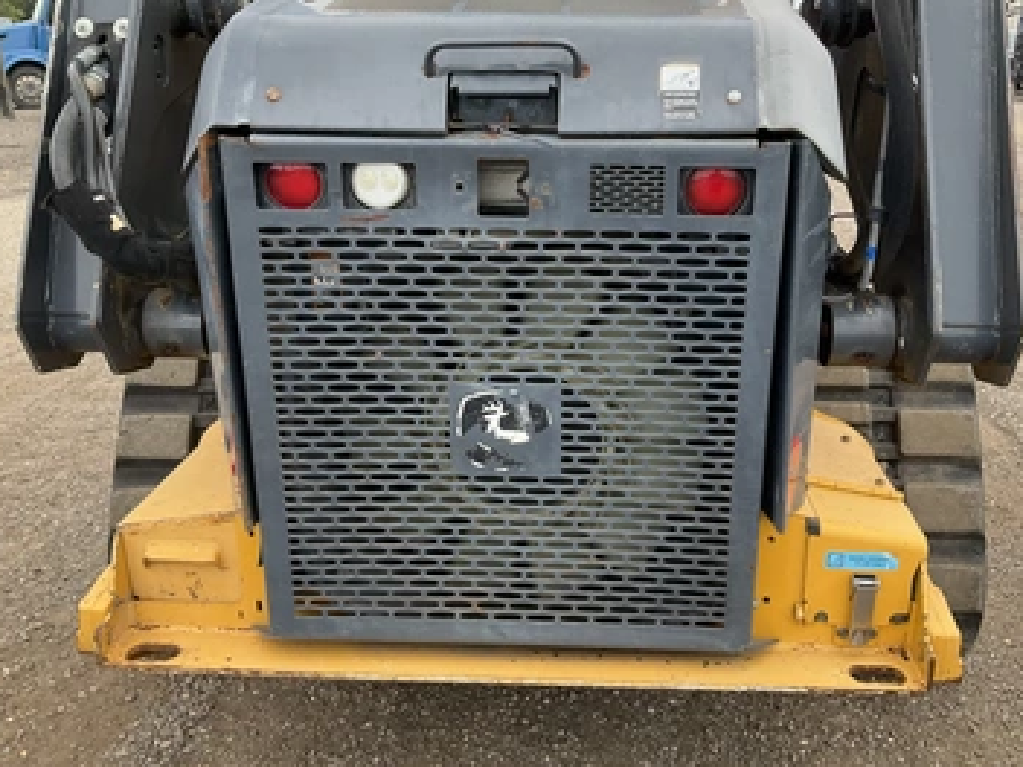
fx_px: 975
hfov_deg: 55.3
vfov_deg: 42.9
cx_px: 561
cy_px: 360
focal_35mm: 33
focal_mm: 3
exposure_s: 1/176
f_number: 1.8
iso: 20
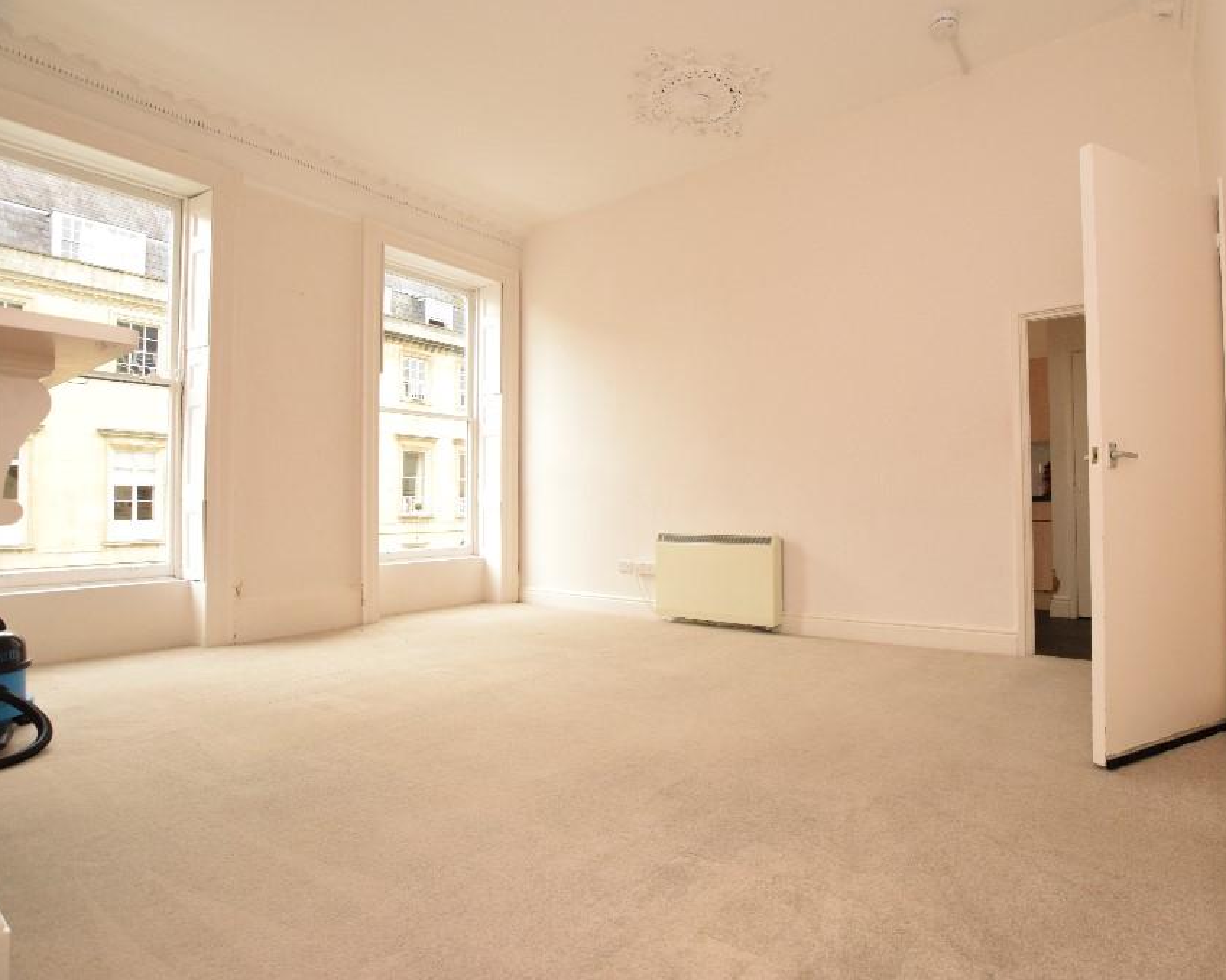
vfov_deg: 77.0
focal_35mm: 17
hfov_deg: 88.6
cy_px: 492
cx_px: 732
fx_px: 617
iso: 1100
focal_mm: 10
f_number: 5
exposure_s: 1/200
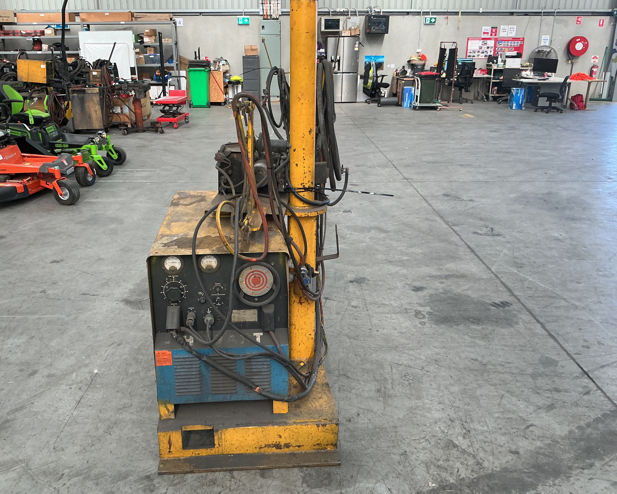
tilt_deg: -19.0
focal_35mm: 31
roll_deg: +0.0
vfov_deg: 47.1
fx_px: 566
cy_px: 247
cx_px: 281
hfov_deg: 57.1
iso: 50
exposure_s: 1/120
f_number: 1.8
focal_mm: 3
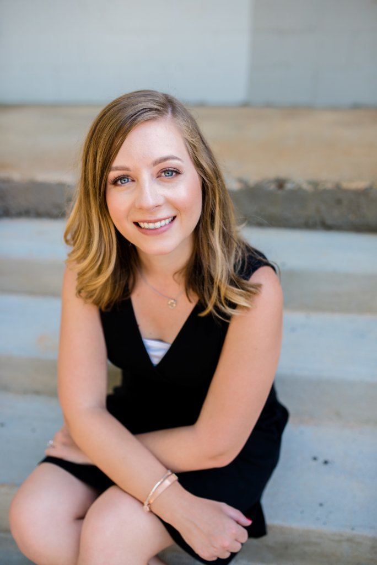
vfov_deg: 54.4
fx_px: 549
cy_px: 282
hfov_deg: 37.9
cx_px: 188
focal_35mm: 35
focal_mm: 35
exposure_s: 1/1000
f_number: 2.5
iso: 320
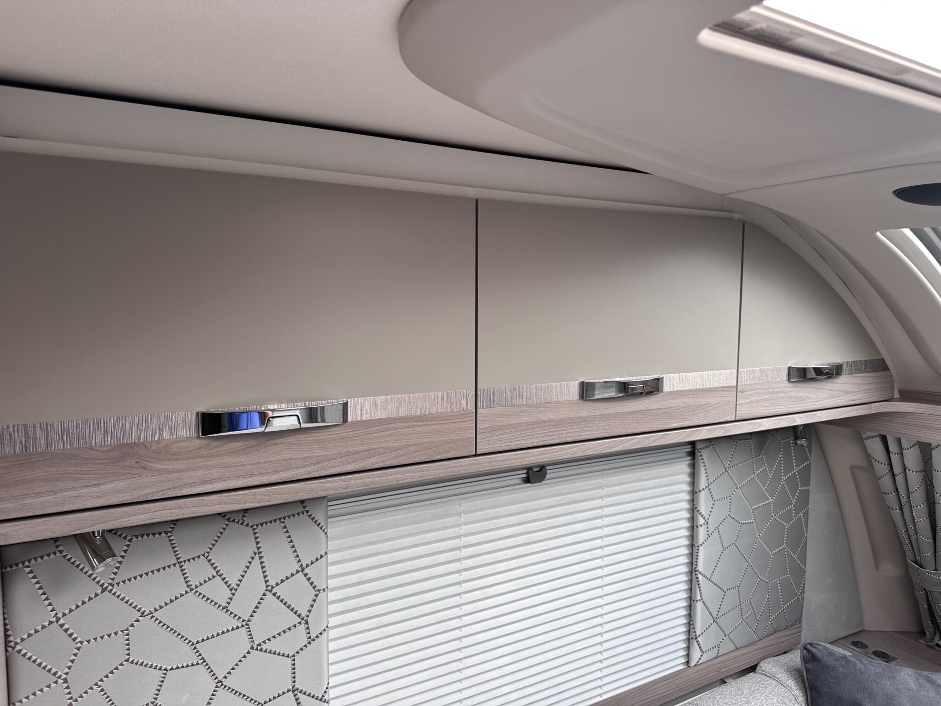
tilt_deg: +0.1
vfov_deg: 56.8
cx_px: 470
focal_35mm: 24
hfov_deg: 71.6
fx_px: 652
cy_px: 353
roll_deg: -0.8
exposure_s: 1/121
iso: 64
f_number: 1.78
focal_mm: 6.86
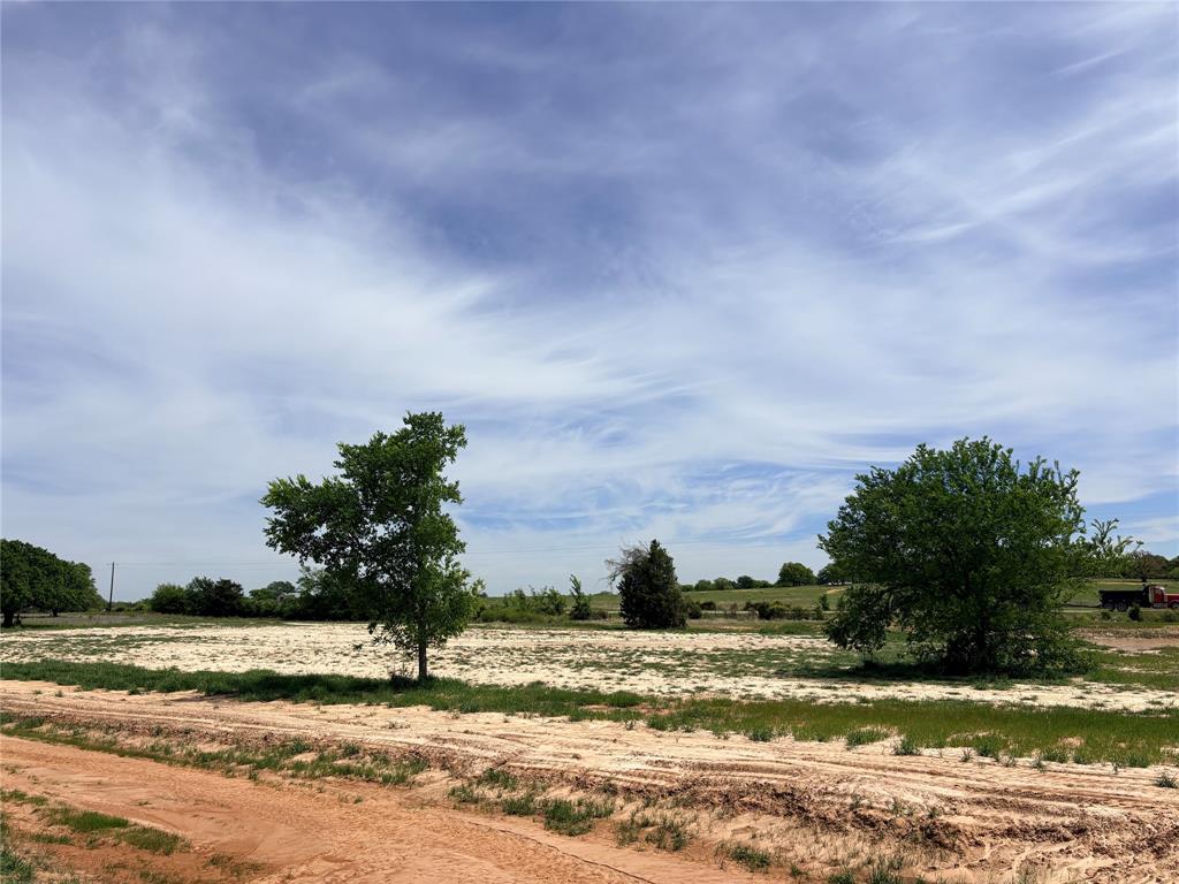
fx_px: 886
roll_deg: +1.5
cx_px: 590
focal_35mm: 26
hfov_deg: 67.3
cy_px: 442
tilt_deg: +11.7
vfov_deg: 53.1
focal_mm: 5.96
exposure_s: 1/8850
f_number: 1.6
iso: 50
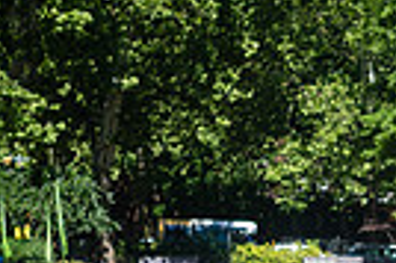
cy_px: 462
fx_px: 1670
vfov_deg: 8.7
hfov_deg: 12.8
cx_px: 594
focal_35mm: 152
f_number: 4
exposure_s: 1/2000
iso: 320
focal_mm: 35
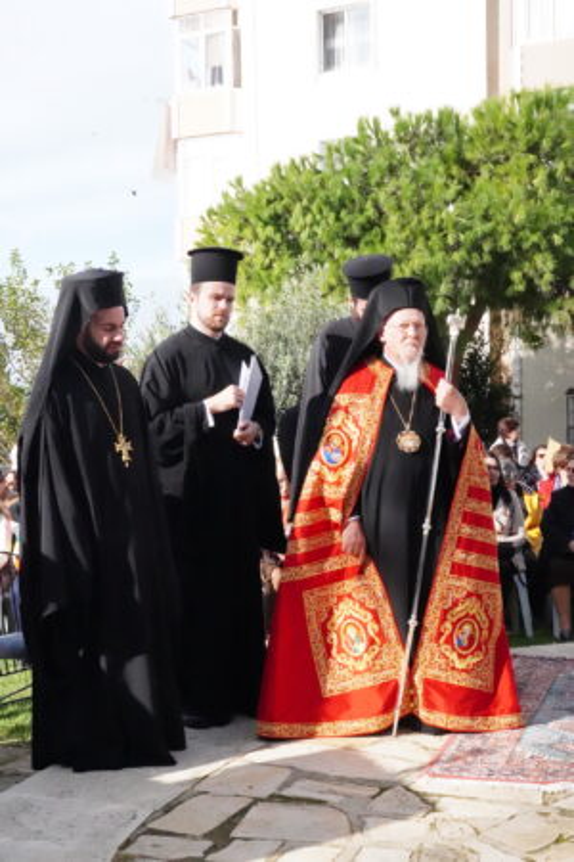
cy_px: 431
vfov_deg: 39.6
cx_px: 287
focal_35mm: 50
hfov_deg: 27.0
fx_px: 1196
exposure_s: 1/4000
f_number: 22
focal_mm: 50
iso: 25600
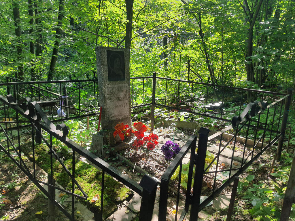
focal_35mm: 26
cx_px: 148
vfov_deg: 53.1
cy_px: 110
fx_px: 222
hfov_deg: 67.3
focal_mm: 4.32
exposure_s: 1/463
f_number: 1.7
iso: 50
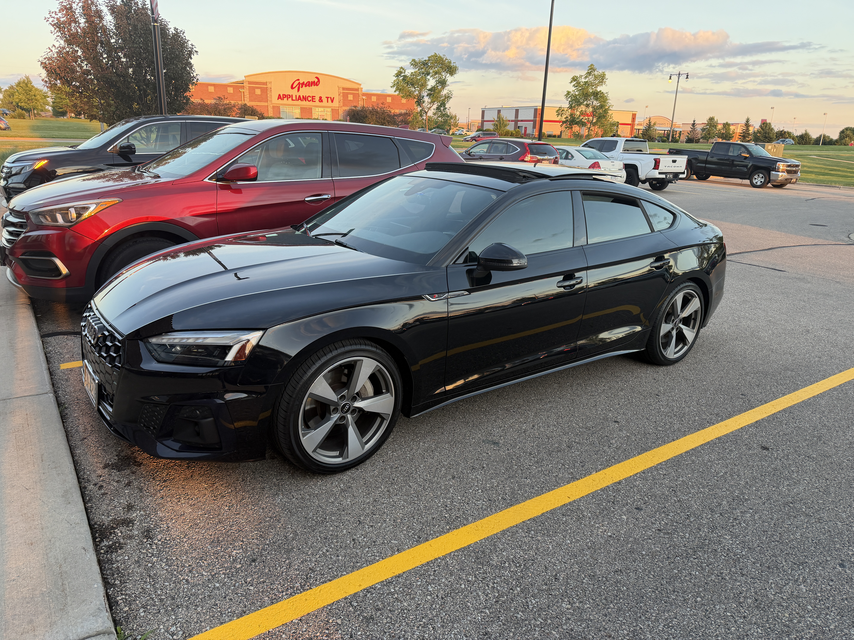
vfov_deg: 56.8
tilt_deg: -17.8
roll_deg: -1.3
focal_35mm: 24
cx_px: 427
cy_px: 320
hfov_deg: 71.6
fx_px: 592
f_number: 1.78
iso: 100
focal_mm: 6.76
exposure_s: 1/189
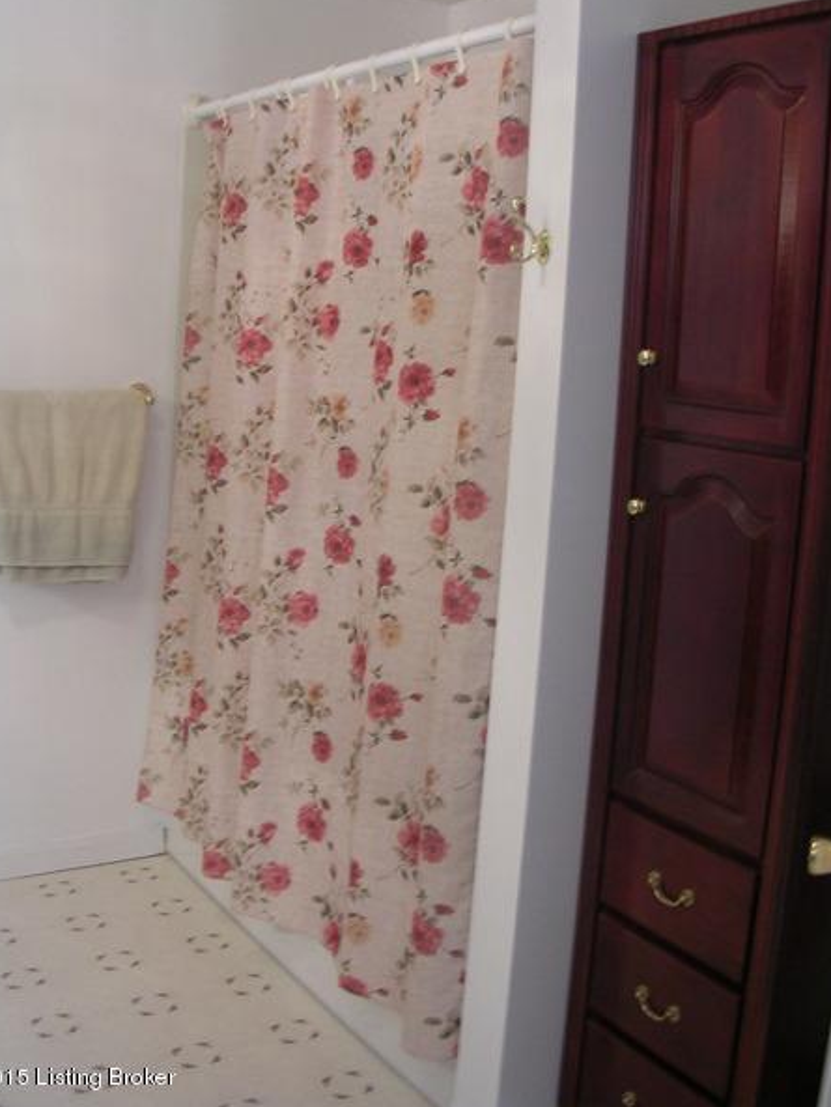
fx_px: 1312
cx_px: 398
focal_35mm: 41
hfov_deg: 35.1
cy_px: 525
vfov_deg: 45.7
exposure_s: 1/5.9
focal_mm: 5.8
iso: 59
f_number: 2.8
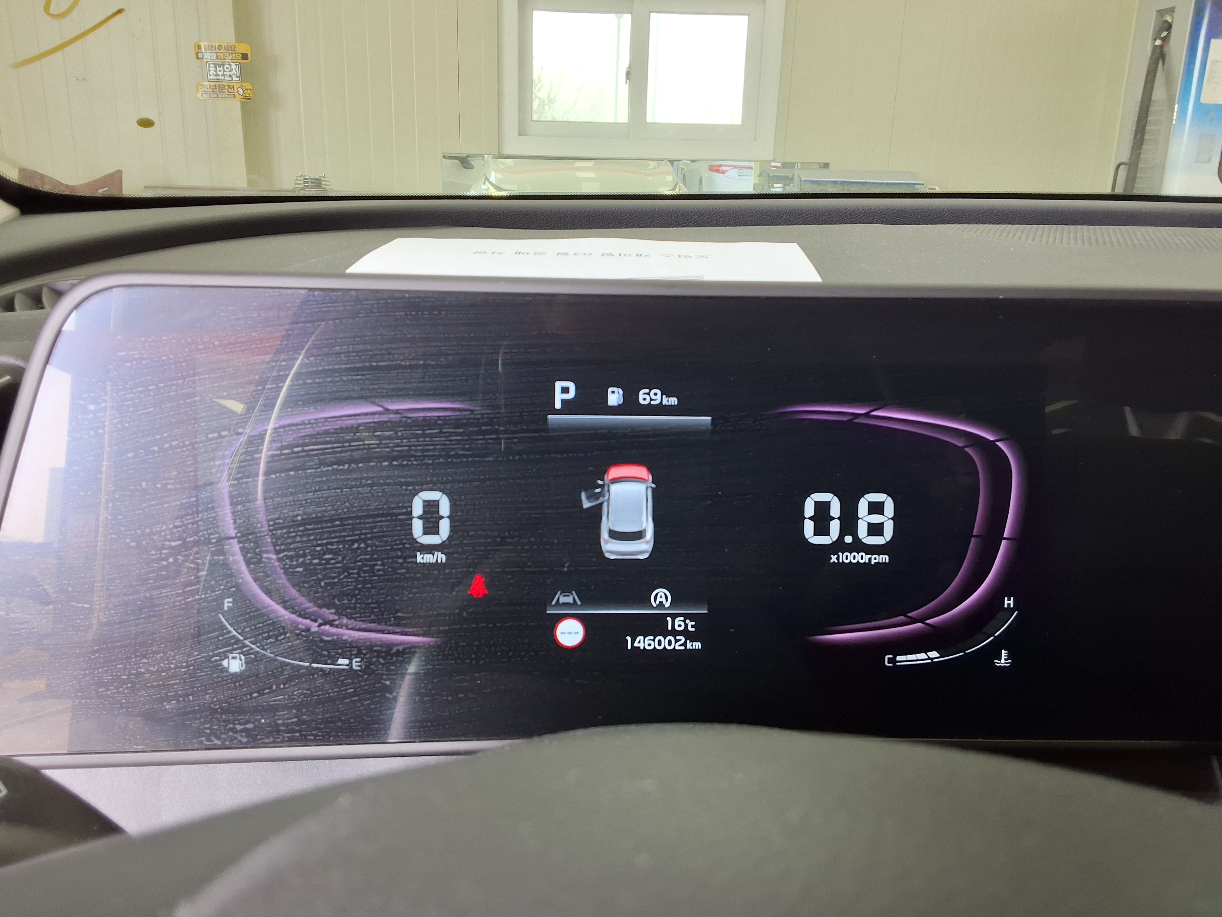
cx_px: 611
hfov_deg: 63.4
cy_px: 458
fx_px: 988
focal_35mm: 28
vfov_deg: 49.7
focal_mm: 2.91
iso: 50
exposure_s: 1/60
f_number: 1.9
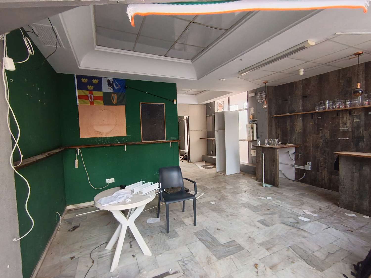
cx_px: 186
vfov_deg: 74.7
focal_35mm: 17
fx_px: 182
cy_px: 139
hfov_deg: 91.0
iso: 501
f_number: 2.2
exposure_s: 1/33.3
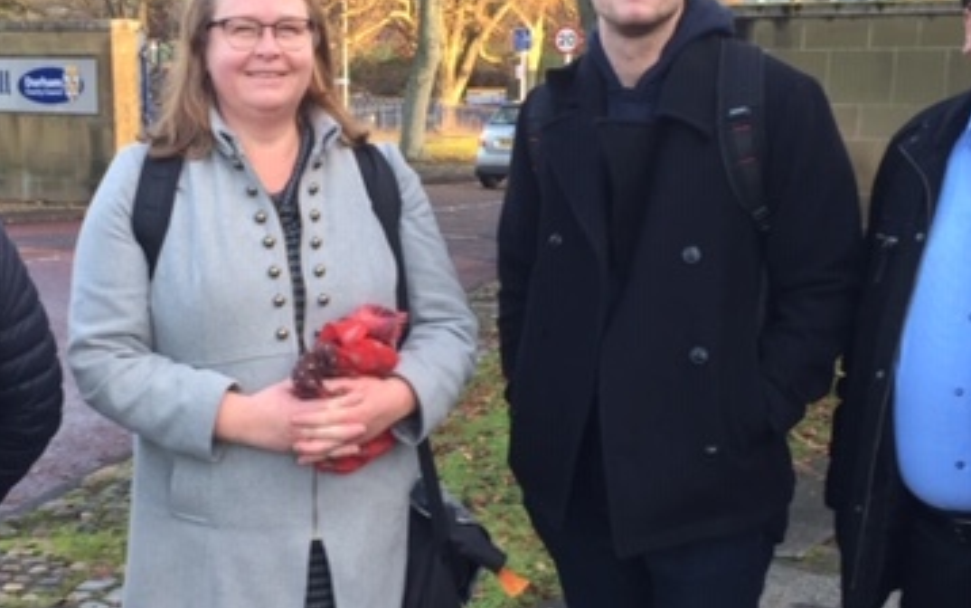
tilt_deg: -12.6
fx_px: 1456
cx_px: 369
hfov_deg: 36.7
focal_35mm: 55
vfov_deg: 23.5
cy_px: 391
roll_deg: +0.7
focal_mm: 4.15
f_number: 2.2
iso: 40
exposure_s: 1/50
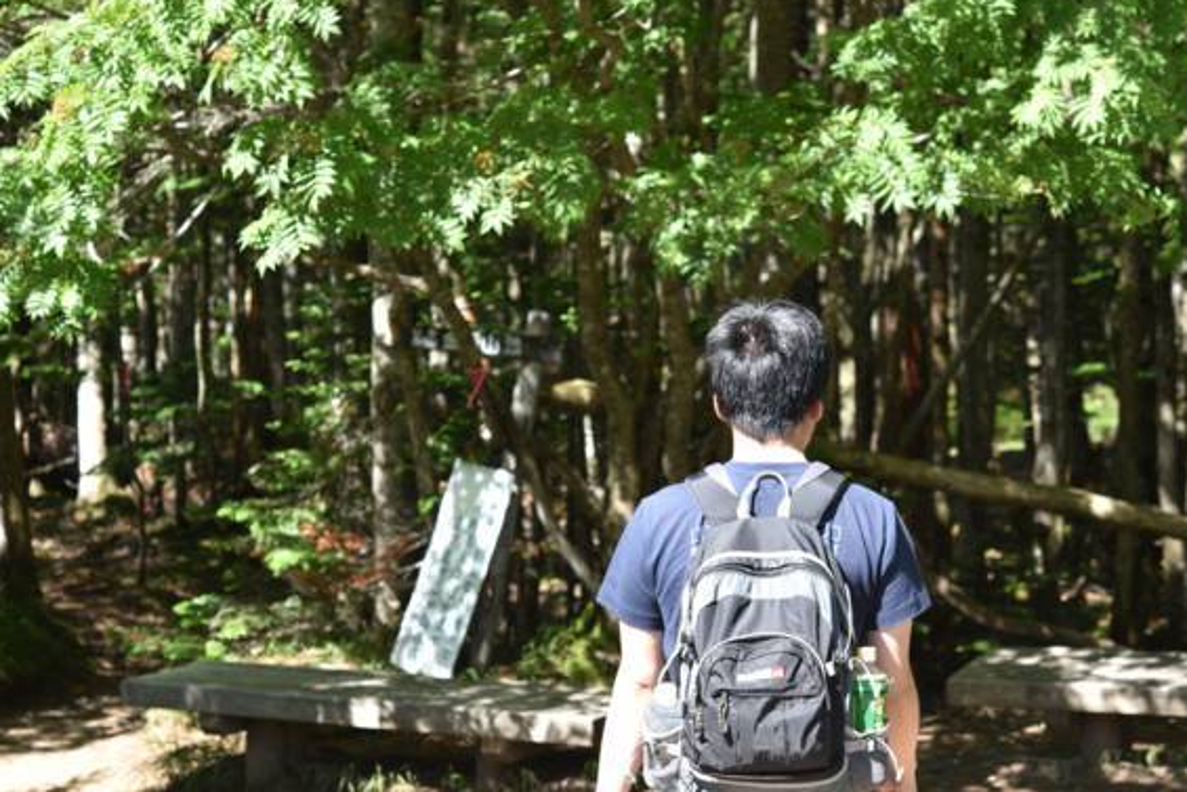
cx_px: 634
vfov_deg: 16.1
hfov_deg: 23.9
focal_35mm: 85
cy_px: 447
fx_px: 2803
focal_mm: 60
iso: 250
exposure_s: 1/320
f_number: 5
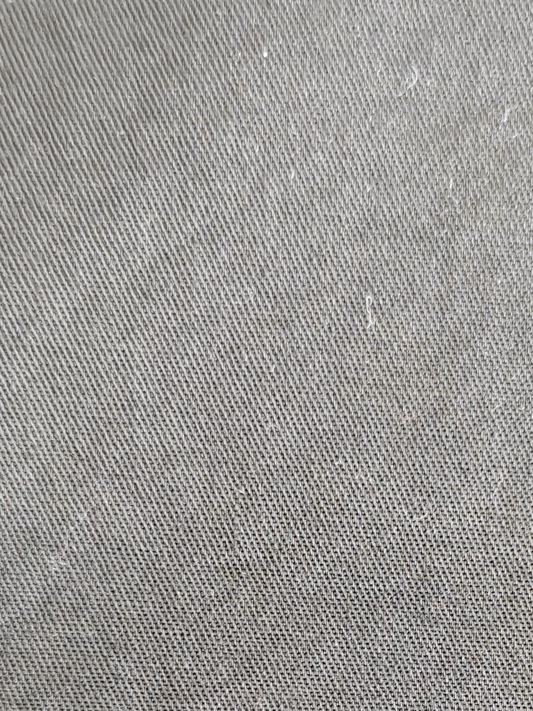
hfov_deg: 18.8
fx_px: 1602
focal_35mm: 78
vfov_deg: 23.7
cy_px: 744
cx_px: 390
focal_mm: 5.52
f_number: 1.9
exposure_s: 1/100
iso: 1600
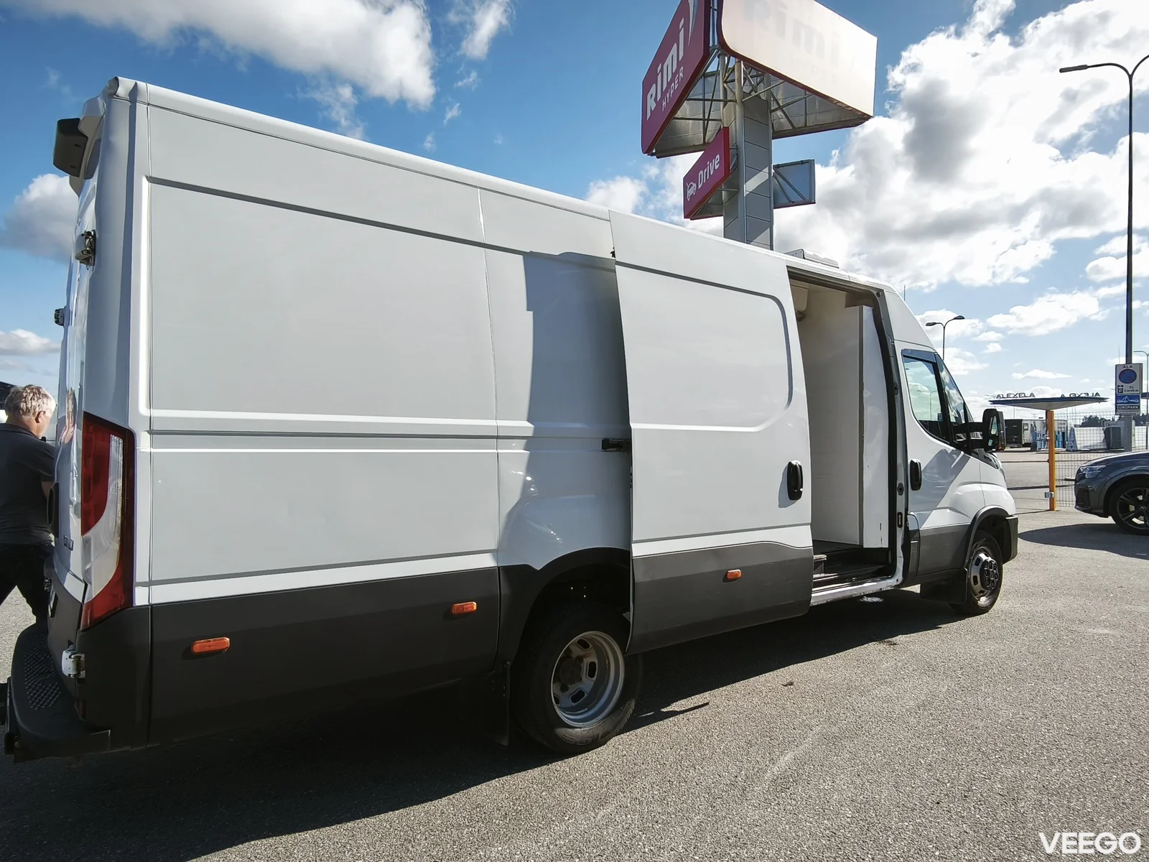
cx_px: 574
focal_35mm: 23
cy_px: 431
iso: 50
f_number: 2.2
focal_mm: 1.91
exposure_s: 1/690
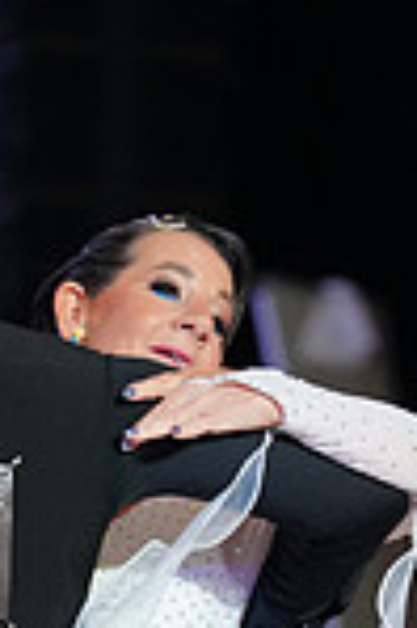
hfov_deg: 2.0
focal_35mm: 675
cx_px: 187
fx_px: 11755
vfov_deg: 3.0
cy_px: 1092
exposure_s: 1/500
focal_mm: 173
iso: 2000
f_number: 2.8
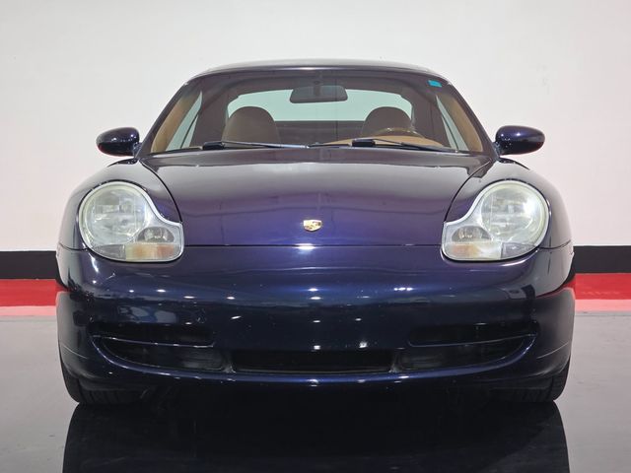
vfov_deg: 21.3
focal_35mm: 69
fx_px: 1258
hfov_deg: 28.2
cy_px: 236
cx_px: 316
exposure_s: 1/60
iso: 250
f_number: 2.4
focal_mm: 7.9
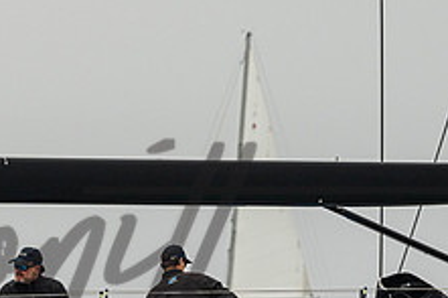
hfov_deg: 1.9
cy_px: 171
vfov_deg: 1.2
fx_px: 13815
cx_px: -138
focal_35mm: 1111
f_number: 13
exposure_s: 1/1000
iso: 500
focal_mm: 360
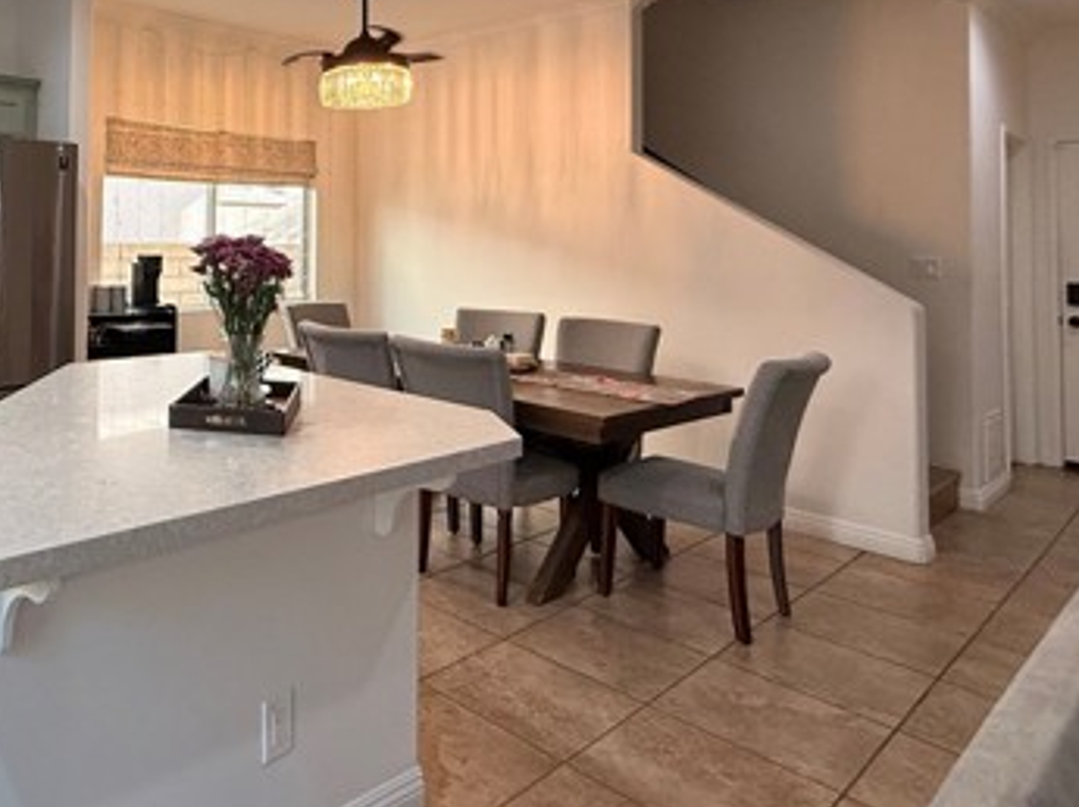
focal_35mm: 26
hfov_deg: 60.6
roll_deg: -0.7
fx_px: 810
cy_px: 206
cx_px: 181
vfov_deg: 50.9
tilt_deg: +2.1
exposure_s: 1/120
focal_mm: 2.22
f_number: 2.2
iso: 250
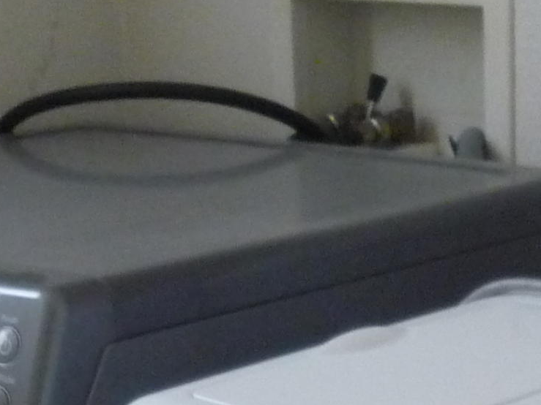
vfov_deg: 10.2
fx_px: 2094
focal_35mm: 134
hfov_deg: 14.6
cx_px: 456
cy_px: 814
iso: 400
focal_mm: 5.5
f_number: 2.8
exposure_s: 1/13
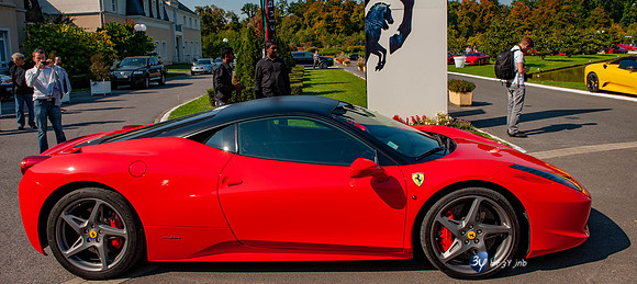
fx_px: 436
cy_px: 101
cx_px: 318
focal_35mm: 27
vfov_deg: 35.8
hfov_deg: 72.2
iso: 400
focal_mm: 24
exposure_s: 1/500
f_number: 11
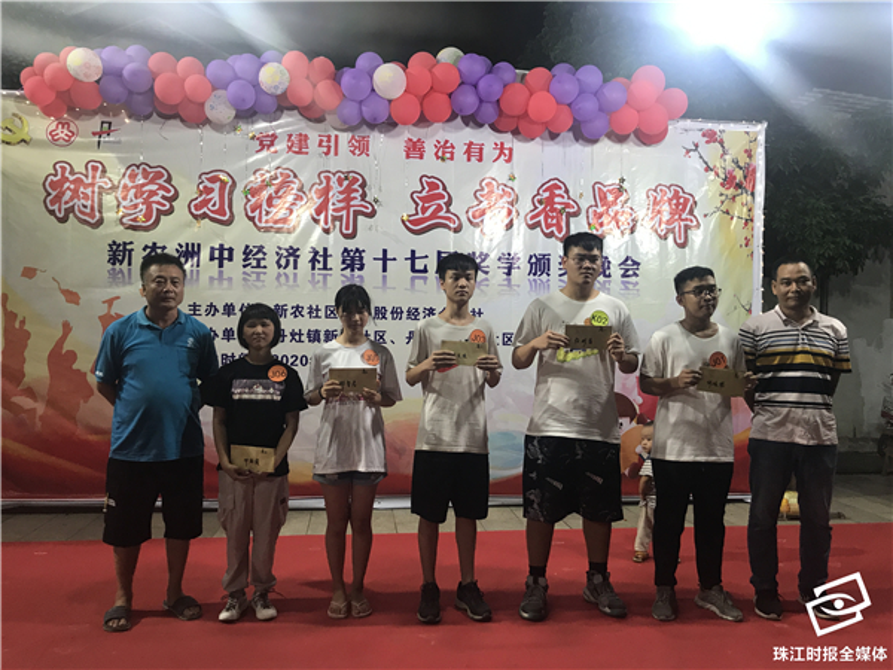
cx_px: 446
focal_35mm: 28
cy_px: 335
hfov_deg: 63.4
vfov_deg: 49.7
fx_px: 722
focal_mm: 3.99
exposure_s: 1/20
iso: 40
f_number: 1.8
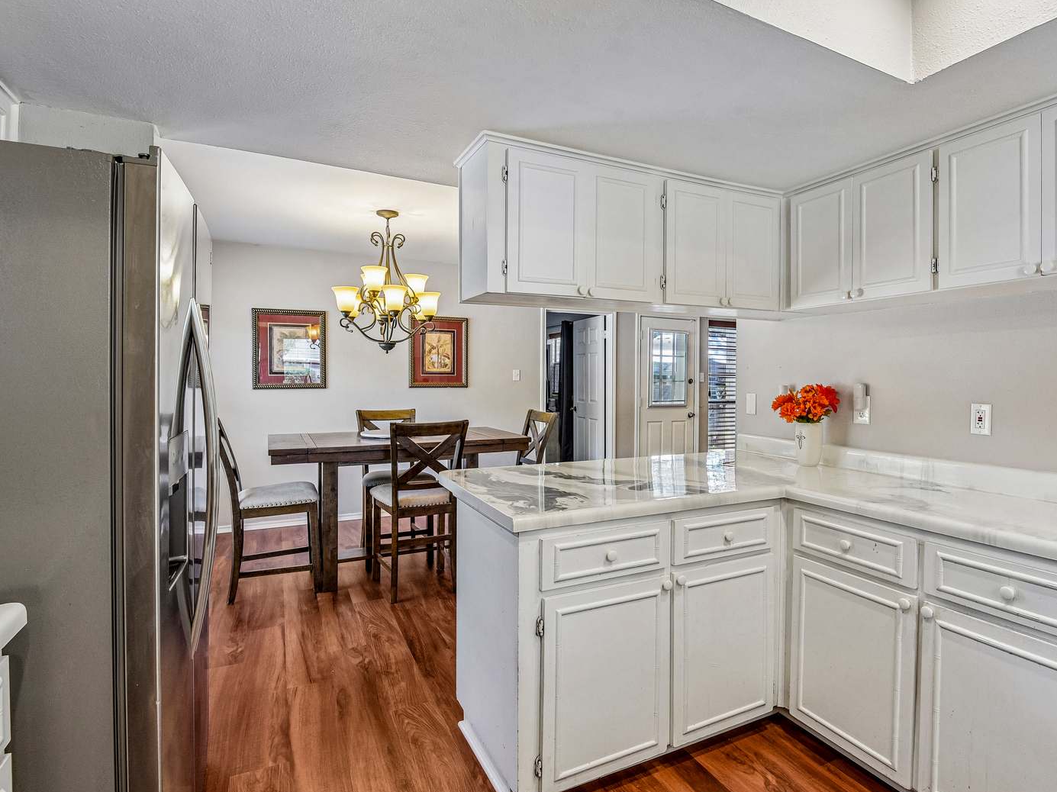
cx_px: 582
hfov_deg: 87.5
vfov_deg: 71.6
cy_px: 385
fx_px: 549
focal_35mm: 18
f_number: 8
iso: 720
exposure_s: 1/15
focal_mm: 16
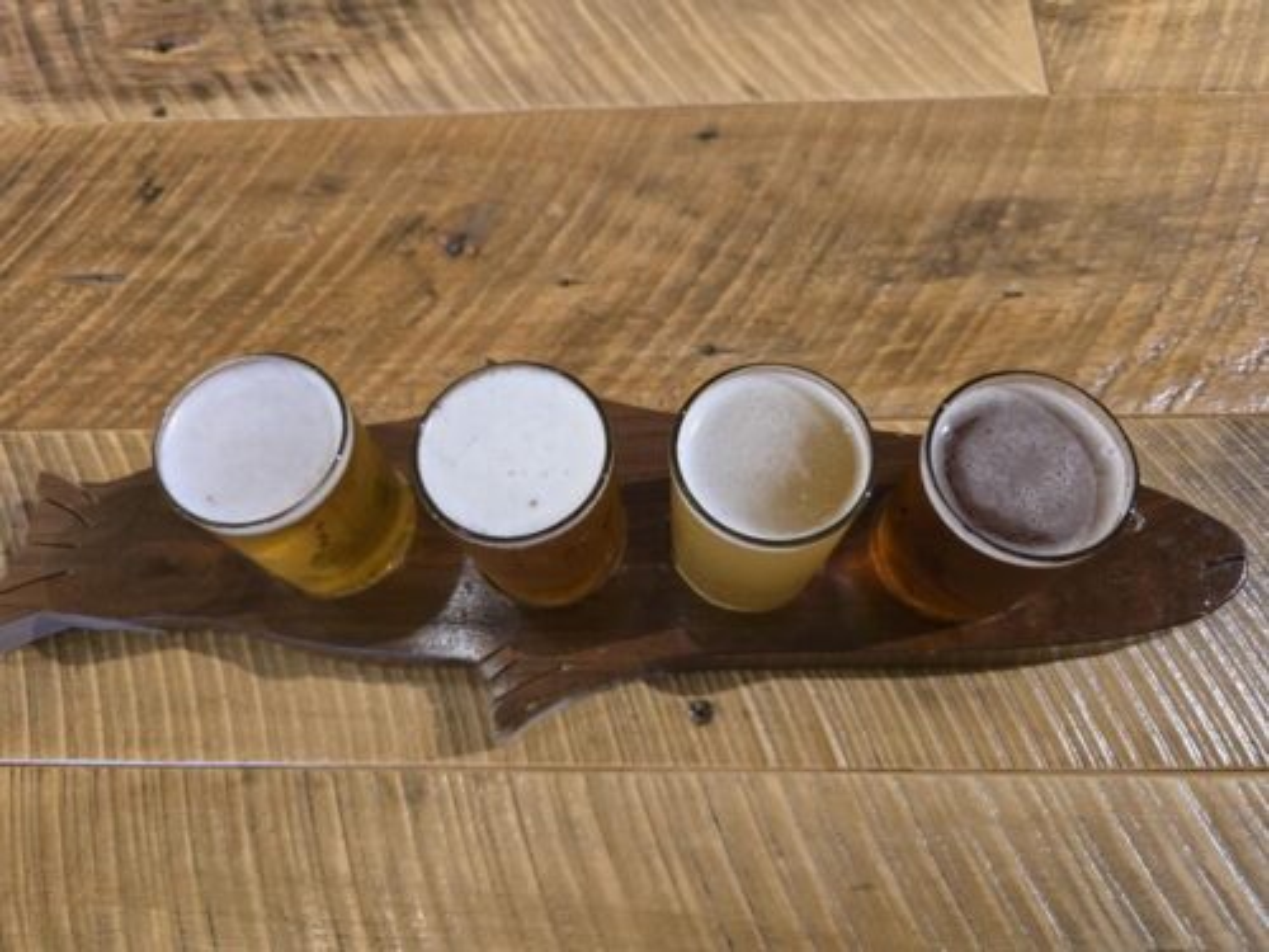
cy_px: 476
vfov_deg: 58.9
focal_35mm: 23
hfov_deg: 73.9
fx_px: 843
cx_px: 634
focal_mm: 6.3
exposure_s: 1/60
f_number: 1.7
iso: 800
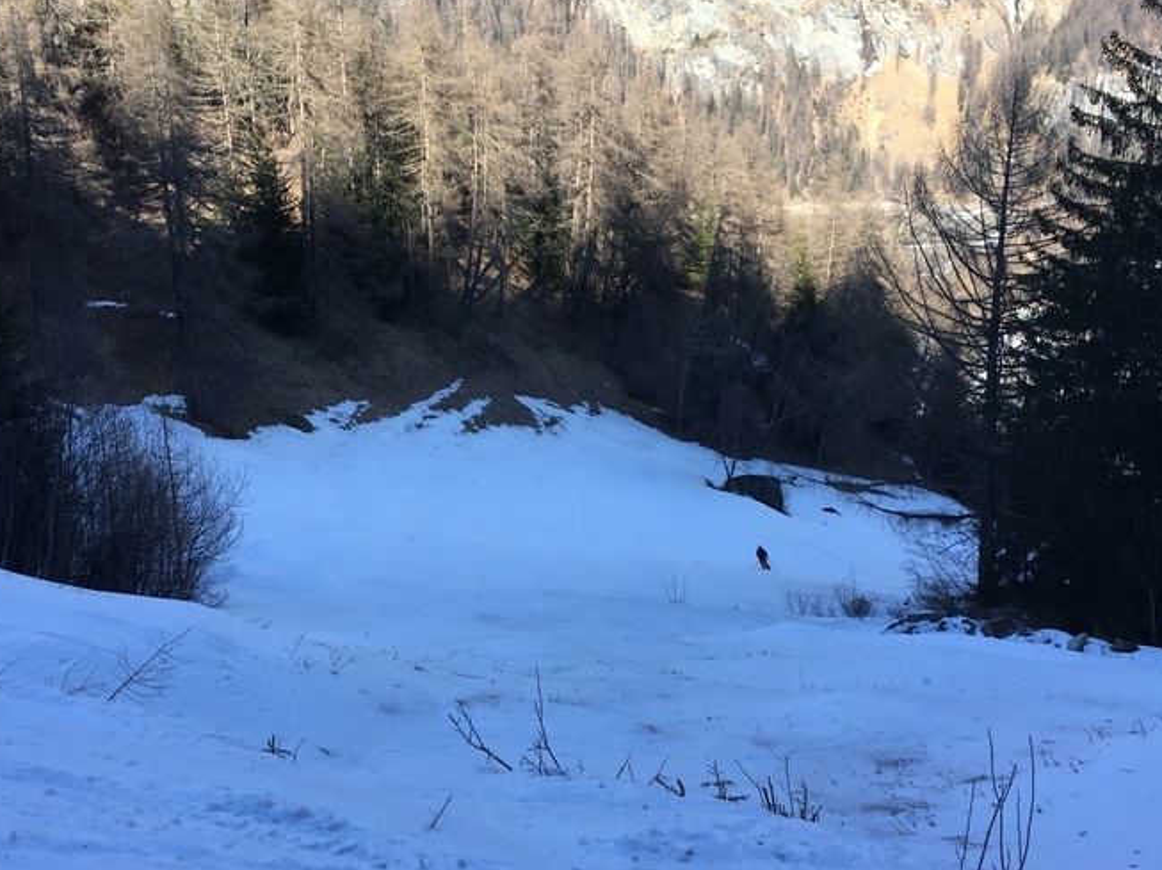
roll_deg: +0.7
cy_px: 449
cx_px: 546
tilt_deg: -19.8
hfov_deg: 46.8
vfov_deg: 35.9
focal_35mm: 40
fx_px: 1342
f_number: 2.2
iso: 25
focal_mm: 4.15
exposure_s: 1/499
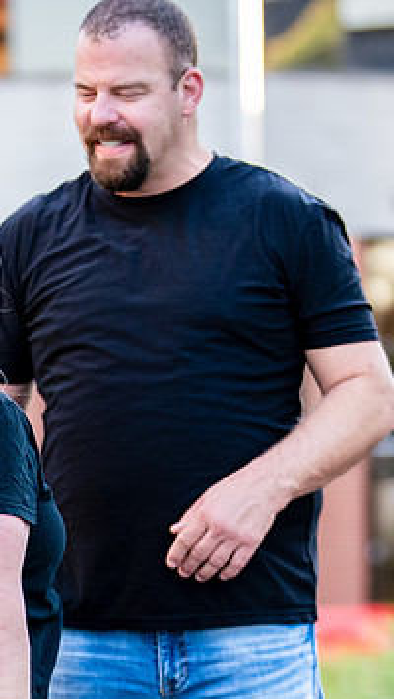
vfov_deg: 11.1
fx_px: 3580
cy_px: 648
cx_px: 130
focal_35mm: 193
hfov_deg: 6.3
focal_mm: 50
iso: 320
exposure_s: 1/1250
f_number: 1.2
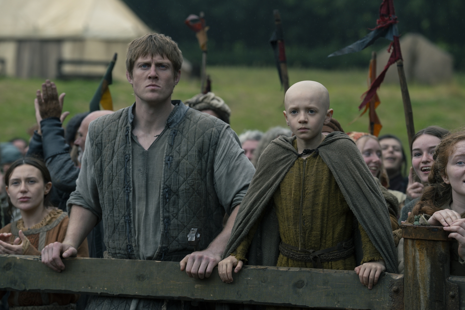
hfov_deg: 17.3
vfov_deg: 11.6
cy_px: 155
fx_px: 1524
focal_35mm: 118
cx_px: 232
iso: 800
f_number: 4
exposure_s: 1/800
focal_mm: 118
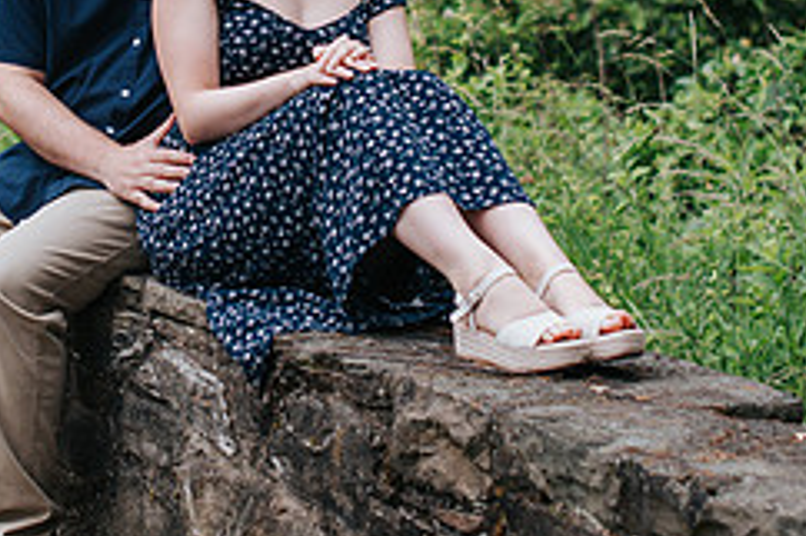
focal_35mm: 133
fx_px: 2976
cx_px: 129
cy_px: -71
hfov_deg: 15.3
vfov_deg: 10.2
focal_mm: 50
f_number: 3.2
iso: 200
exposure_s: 1/500
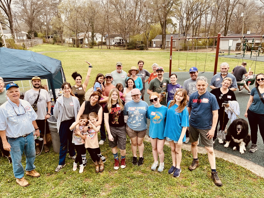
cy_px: 99
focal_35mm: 26
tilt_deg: -13.8
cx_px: 132
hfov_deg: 67.3
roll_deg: -0.4
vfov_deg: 53.1
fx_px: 198
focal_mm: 5.1
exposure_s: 1/1106
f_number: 1.6
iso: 50
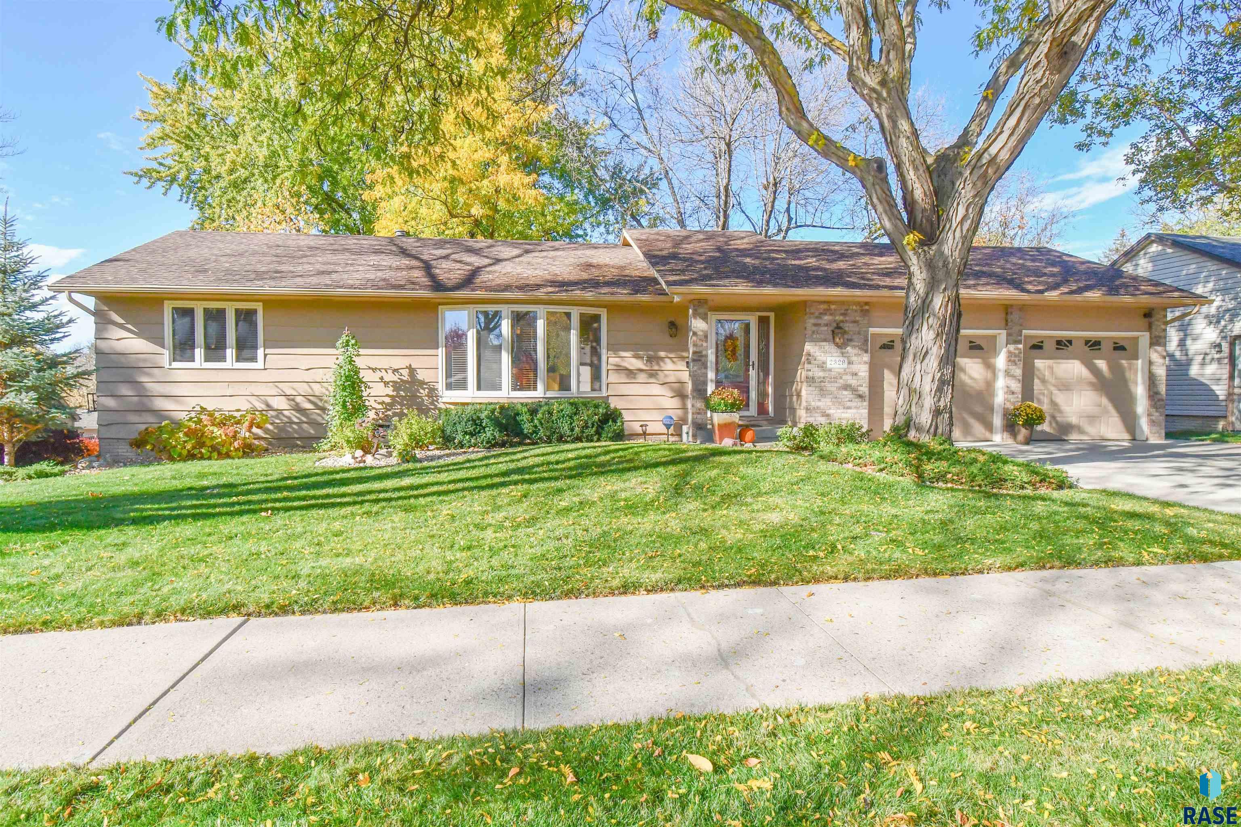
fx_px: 655
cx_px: 620
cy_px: 414
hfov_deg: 86.9
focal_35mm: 19
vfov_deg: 64.5
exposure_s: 1/800
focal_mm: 13
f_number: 14
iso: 1250
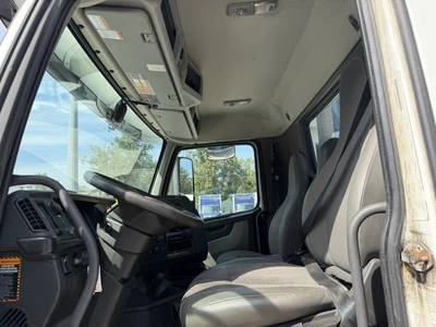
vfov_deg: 56.8
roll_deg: -1.2
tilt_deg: +6.4
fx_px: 302
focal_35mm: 24
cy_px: 164
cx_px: 218
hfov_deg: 71.6
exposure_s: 1/2110
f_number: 1.78
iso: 100
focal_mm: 6.76
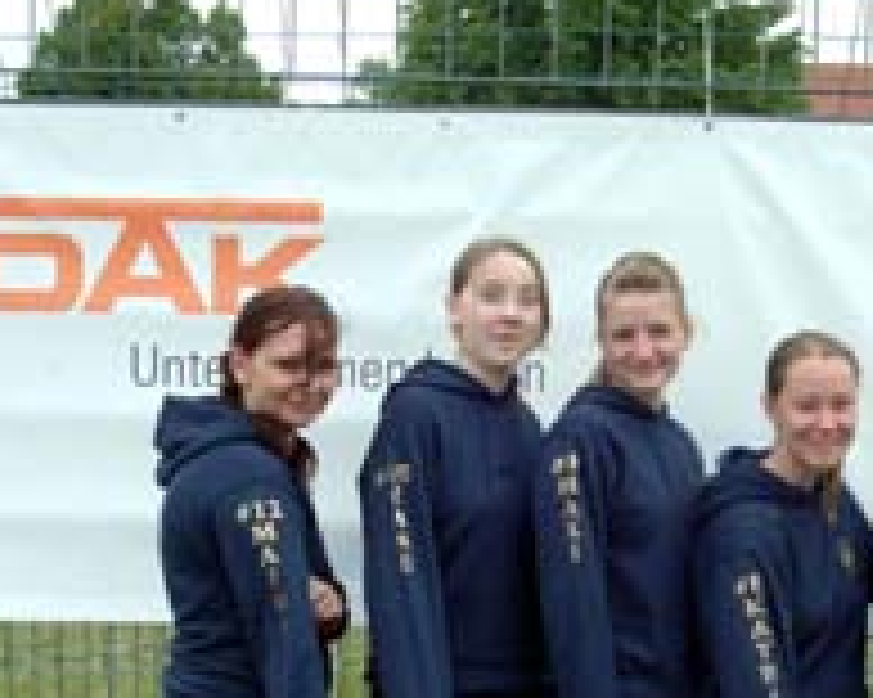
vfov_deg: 20.8
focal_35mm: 72
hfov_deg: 26.2
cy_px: 630
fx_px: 1859
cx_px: 616
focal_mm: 22
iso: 400
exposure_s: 1/250
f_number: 8
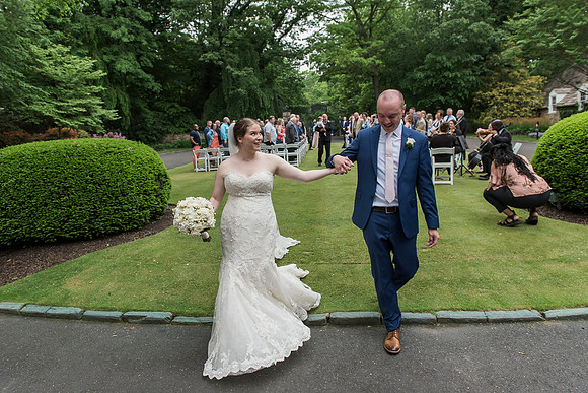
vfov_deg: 50.6
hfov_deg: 70.6
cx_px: 277
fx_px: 415
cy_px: 185
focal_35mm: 25
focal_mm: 24
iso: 800
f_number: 4.5
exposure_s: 1/640
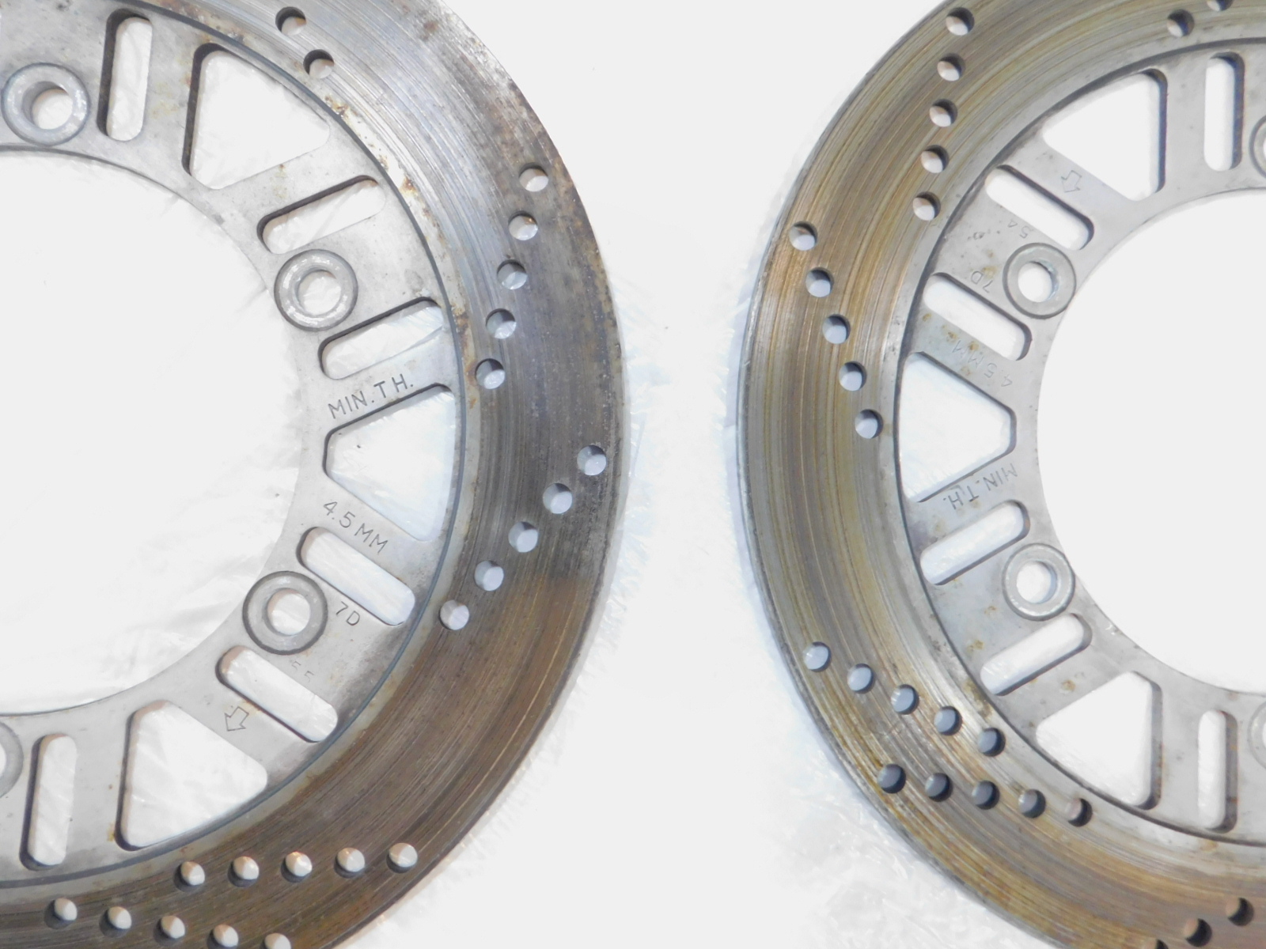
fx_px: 841
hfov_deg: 73.9
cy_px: 474
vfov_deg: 58.9
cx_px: 633
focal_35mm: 23
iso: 320
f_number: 3
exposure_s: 1/30
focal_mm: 4
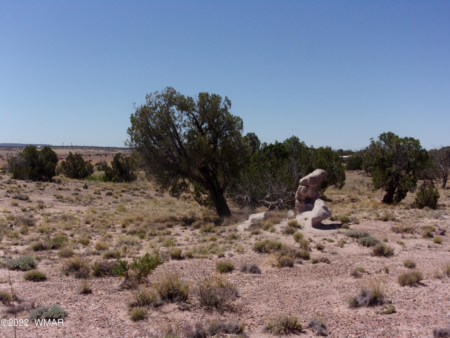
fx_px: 689
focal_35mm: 53
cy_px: 169
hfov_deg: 36.2
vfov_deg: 27.5
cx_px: 225
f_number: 13.1
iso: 80
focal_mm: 9.5
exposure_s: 1/140
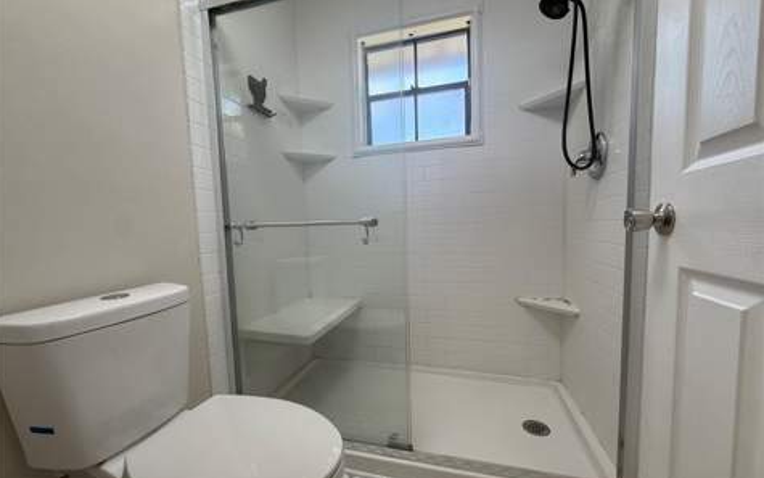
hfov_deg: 101.5
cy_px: 251
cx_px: 380
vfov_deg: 74.8
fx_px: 312
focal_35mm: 15
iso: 100
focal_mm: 2.22
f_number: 2.2
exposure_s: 1/120
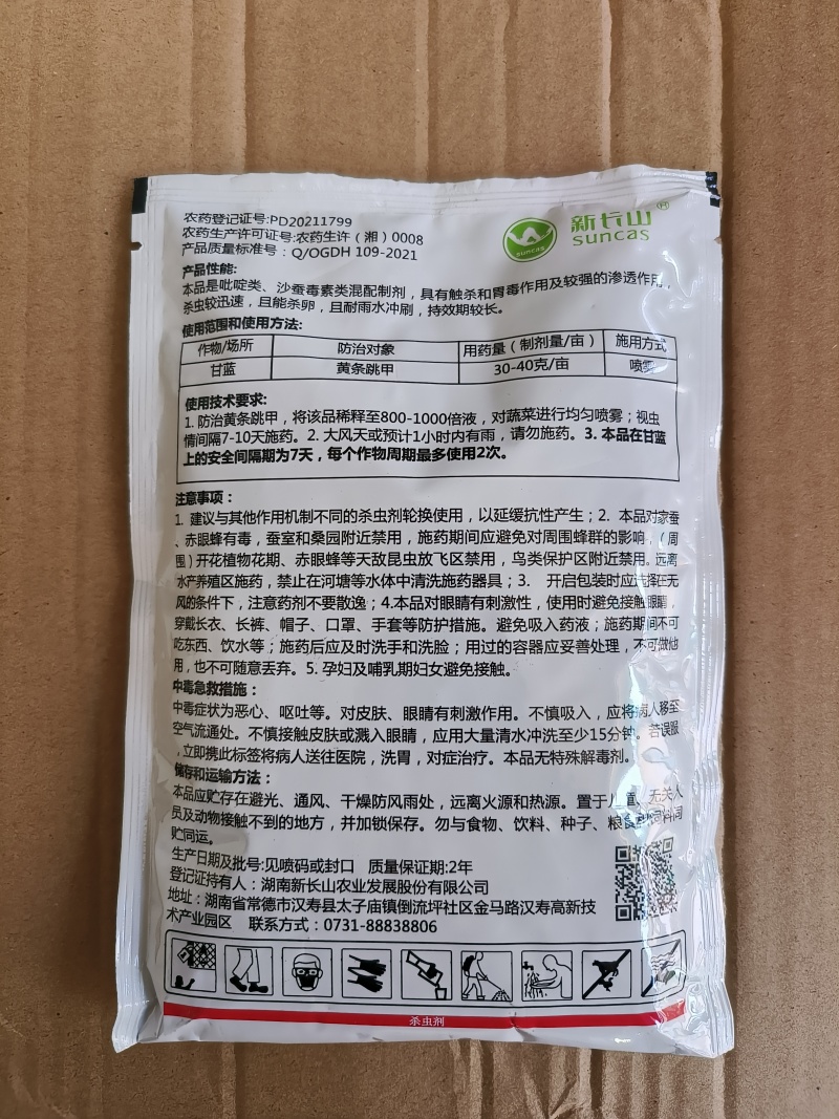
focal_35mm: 23
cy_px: 560
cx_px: 420
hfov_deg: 58.9
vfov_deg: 73.9
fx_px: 743
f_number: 1.75
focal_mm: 5.5
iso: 341
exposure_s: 1/100
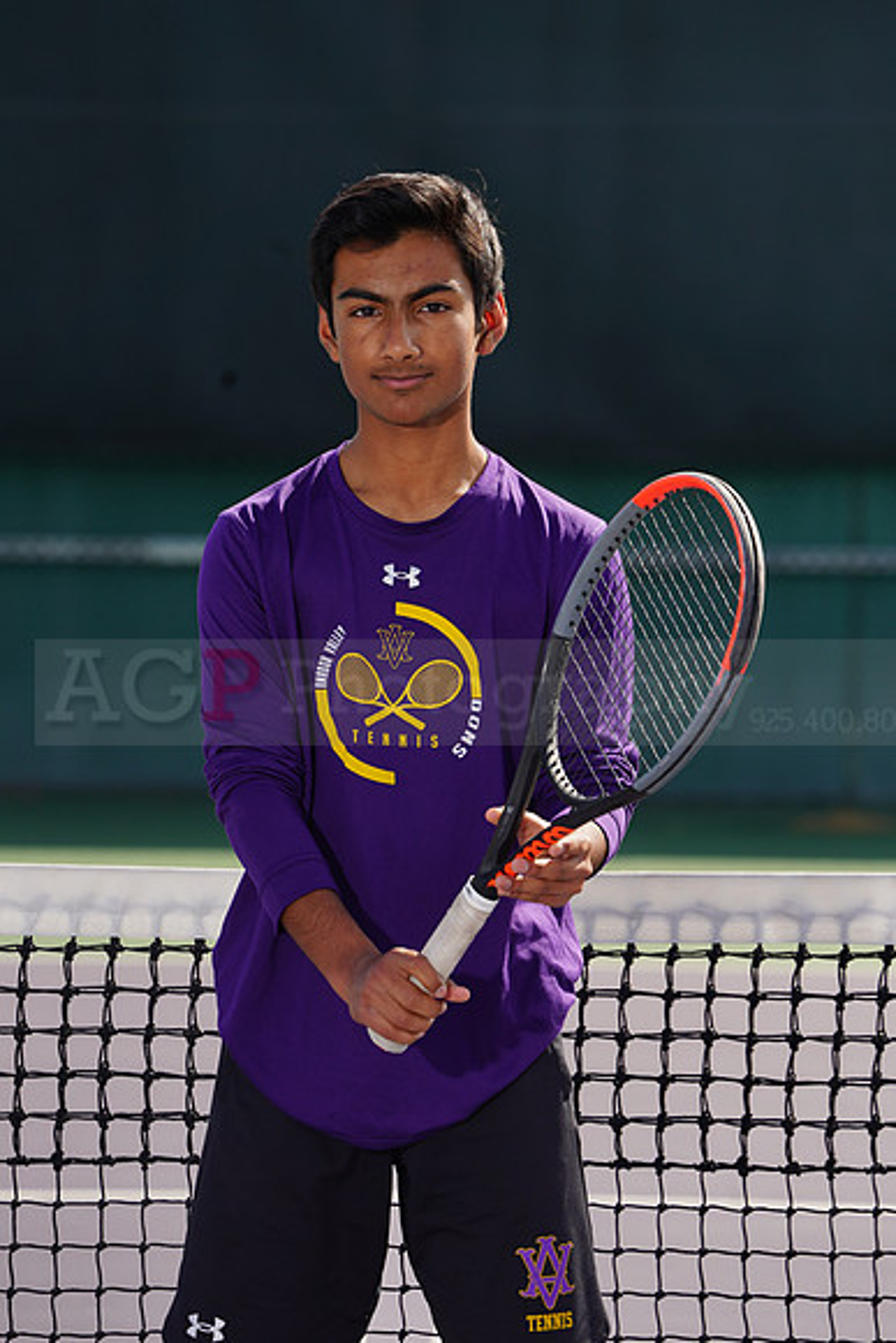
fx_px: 11192
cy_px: 672
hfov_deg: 4.6
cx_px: 448
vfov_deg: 6.9
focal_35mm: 300
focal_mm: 300
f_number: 8
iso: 100
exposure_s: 1/250
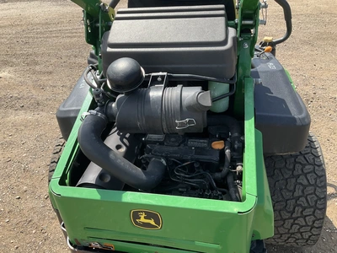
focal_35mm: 29
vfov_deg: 48.2
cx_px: 168
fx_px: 282
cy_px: 126
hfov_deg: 61.7
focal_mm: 3
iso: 25
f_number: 1.8
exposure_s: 1/683
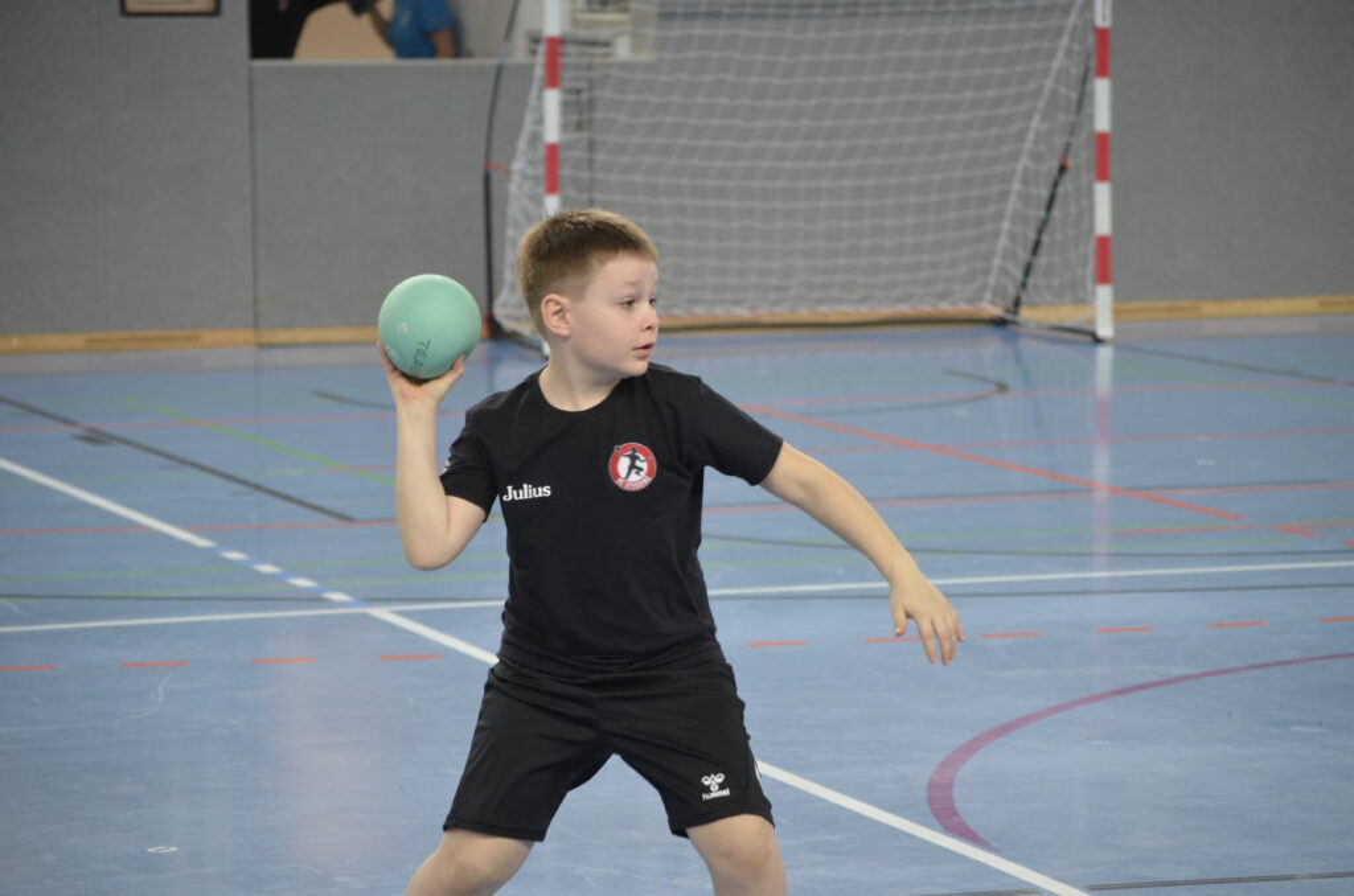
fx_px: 5179
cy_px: 448
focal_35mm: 138
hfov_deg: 14.9
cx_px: 677
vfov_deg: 9.9
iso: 1600
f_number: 4.5
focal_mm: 92
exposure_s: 1/250
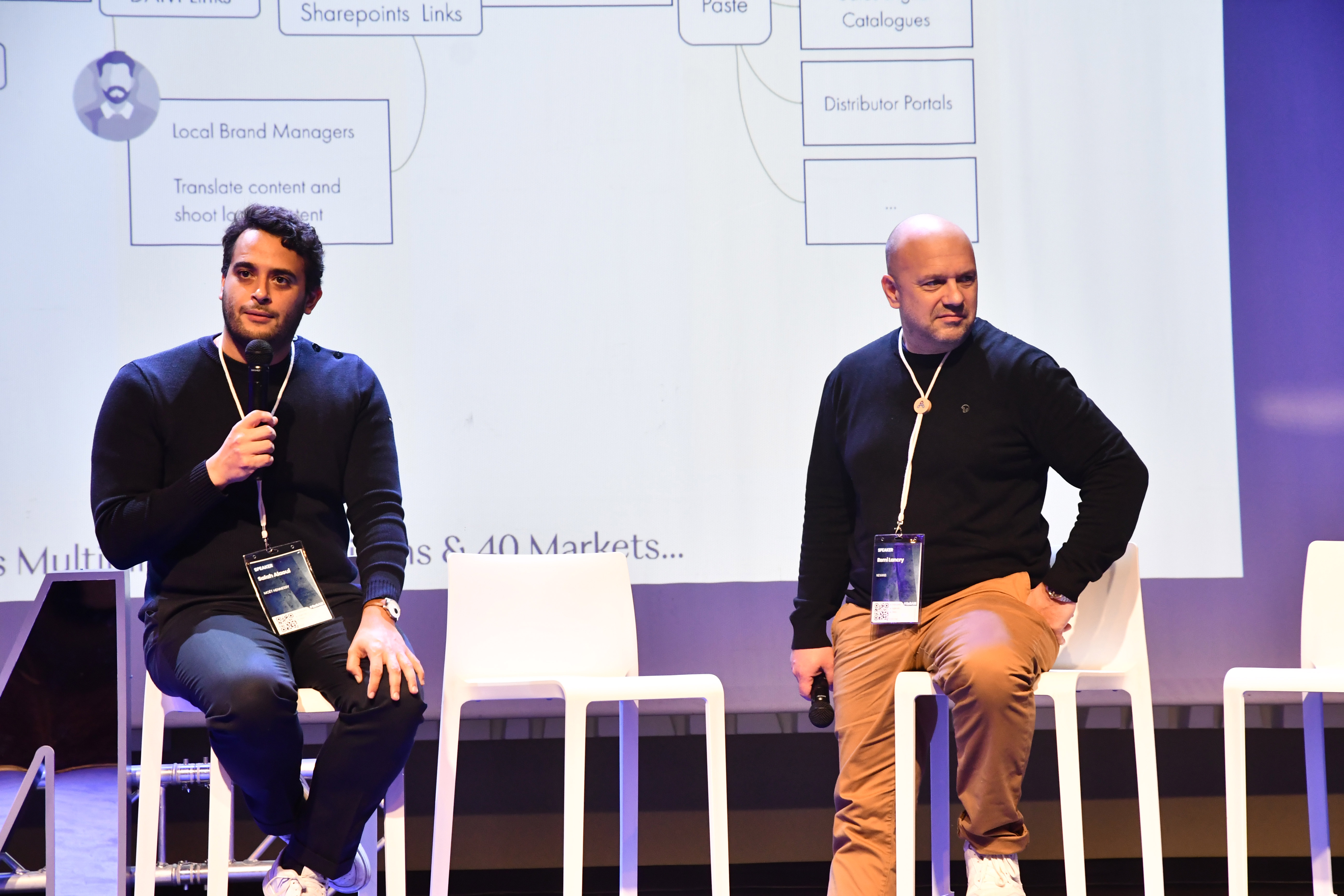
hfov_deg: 23.4
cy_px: 448
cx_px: 672
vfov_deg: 15.7
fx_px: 3248
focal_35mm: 87
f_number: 5.6
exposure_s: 1/60
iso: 2000
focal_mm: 58
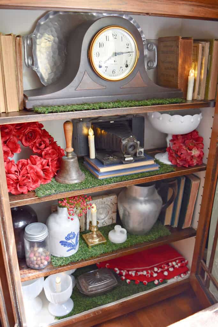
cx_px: 109
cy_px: 164
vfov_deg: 57.2
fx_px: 300
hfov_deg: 40.0
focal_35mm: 33
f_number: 4
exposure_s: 1/60
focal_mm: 22
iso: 720
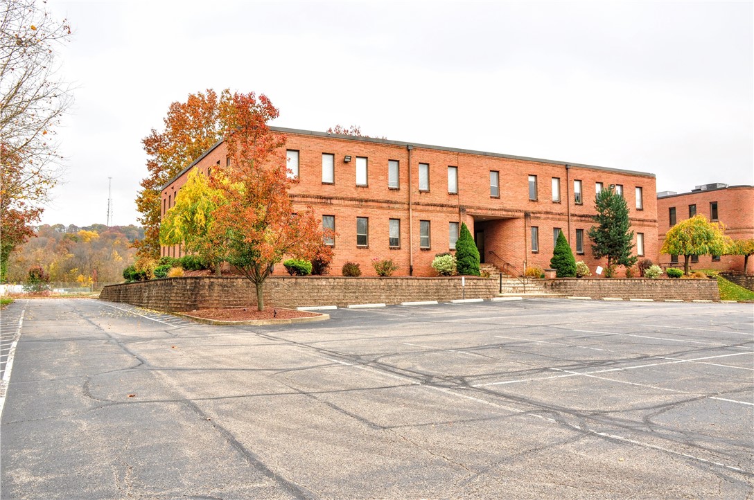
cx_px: 377
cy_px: 250
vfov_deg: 43.5
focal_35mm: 30
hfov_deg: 62.0
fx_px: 627
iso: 320
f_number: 9
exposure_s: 1/60
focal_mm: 20
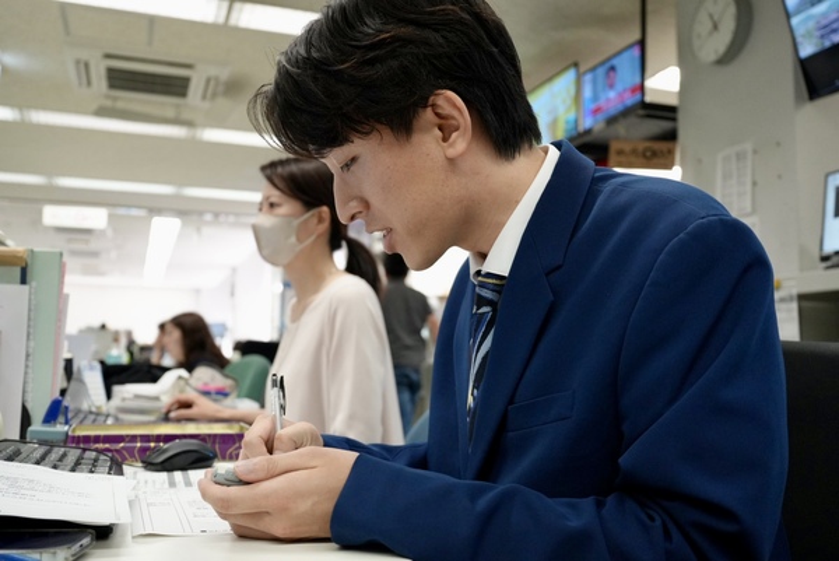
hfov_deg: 54.4
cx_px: 420
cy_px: 280
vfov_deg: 37.9
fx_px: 816
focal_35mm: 35
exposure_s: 1/160
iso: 3200
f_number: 4
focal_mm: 35
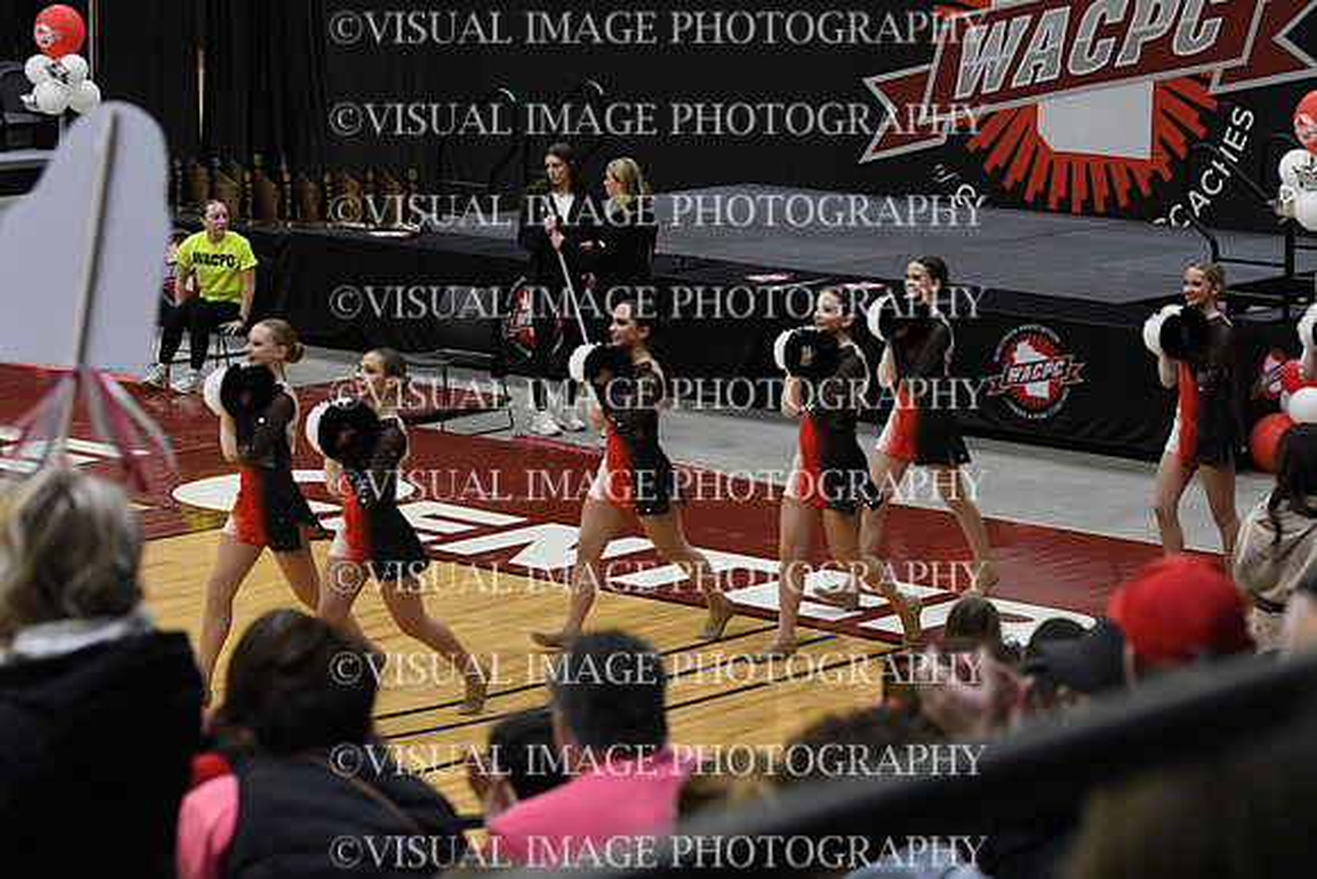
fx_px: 3952
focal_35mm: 108
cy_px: 440
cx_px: 658
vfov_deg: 12.7
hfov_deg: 18.9
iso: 4000
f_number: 4
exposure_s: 1/400
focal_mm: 72
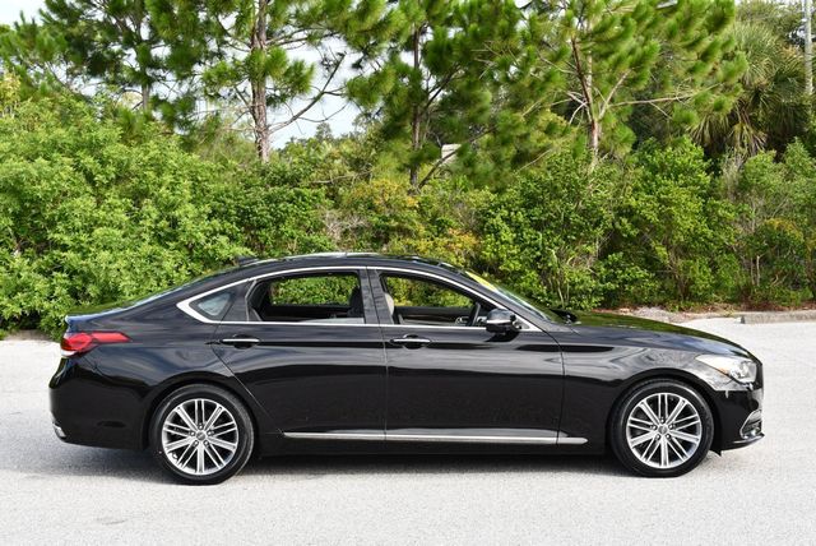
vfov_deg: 26.0
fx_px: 1180
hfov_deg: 38.2
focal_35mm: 52
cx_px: 408
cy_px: 273
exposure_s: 1/250
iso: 200
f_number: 6.3
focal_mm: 26
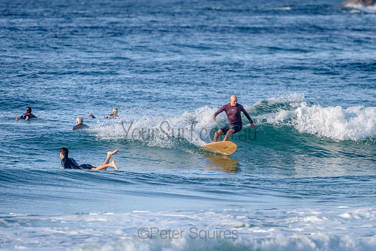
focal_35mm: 613
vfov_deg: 2.2
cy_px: 129
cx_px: 230
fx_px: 6403
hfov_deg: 3.4
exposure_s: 1/1600
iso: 280
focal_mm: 500
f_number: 5.6
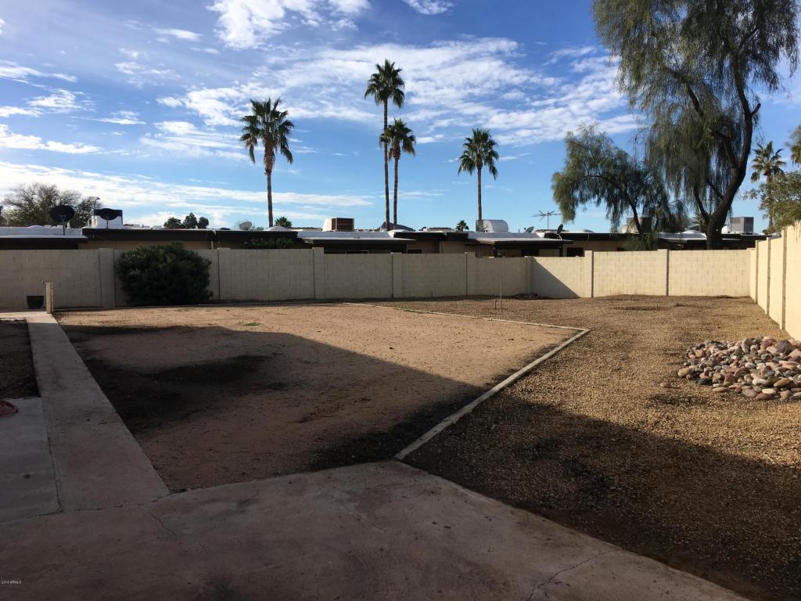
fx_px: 671
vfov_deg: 48.2
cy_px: 300
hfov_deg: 61.7
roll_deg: -0.5
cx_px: 400
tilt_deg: -2.2
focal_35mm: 29
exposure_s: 1/1709
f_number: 2.2
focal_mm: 4.15
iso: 25
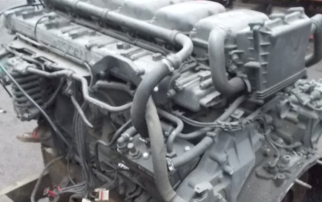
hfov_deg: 47.2
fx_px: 369
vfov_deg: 30.3
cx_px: 164
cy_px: 138
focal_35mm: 42
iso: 800
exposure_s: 1/50
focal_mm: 4.1
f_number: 3.3
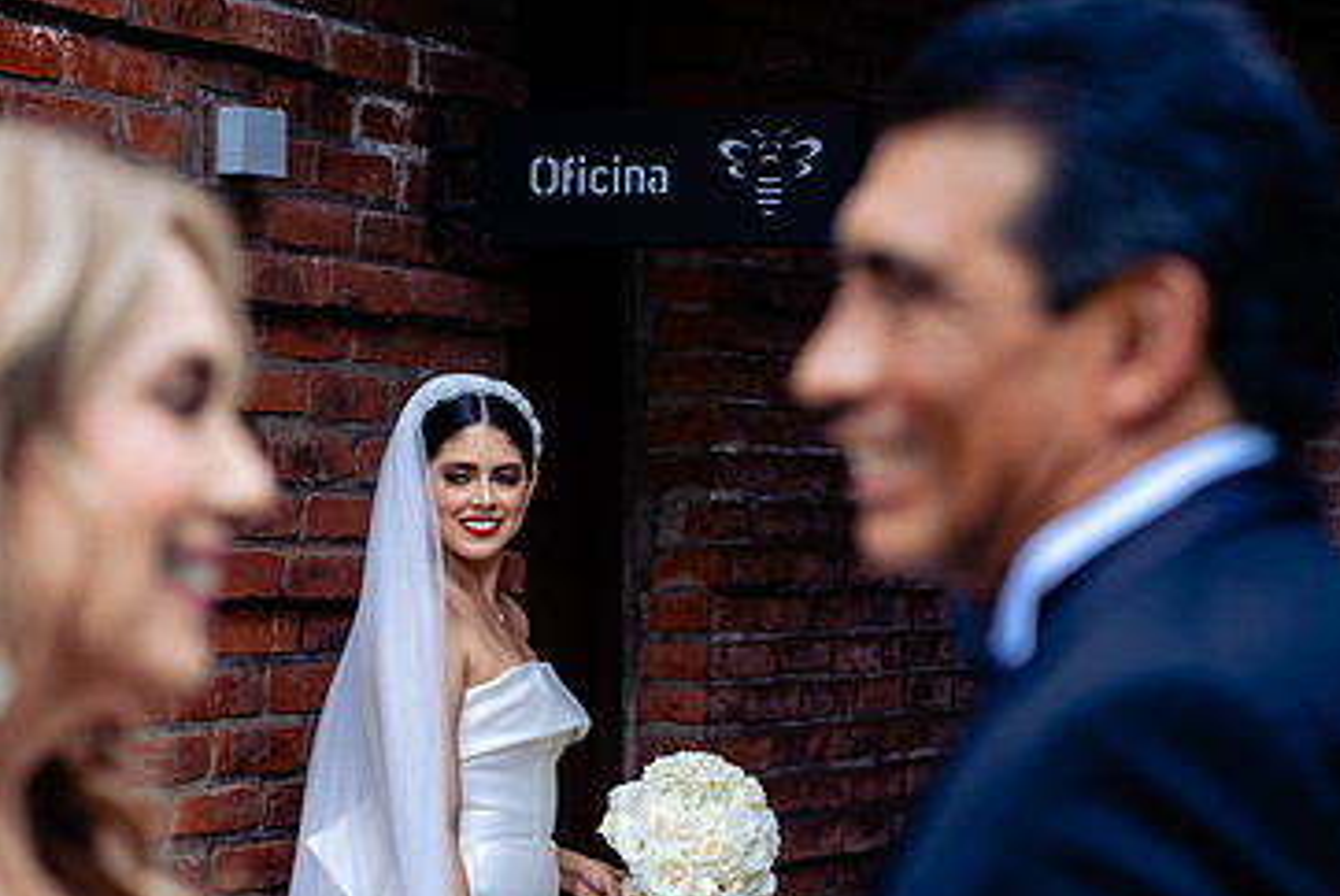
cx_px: 537
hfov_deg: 15.1
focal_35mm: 136
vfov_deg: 10.1
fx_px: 5066
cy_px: 653
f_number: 4
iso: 640
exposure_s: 1/800
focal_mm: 85
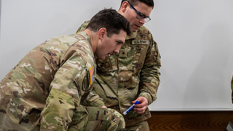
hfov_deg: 26.5
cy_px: 60
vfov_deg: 15.1
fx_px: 494
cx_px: 116
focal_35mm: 80
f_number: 4
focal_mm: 70
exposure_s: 1/400
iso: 2500
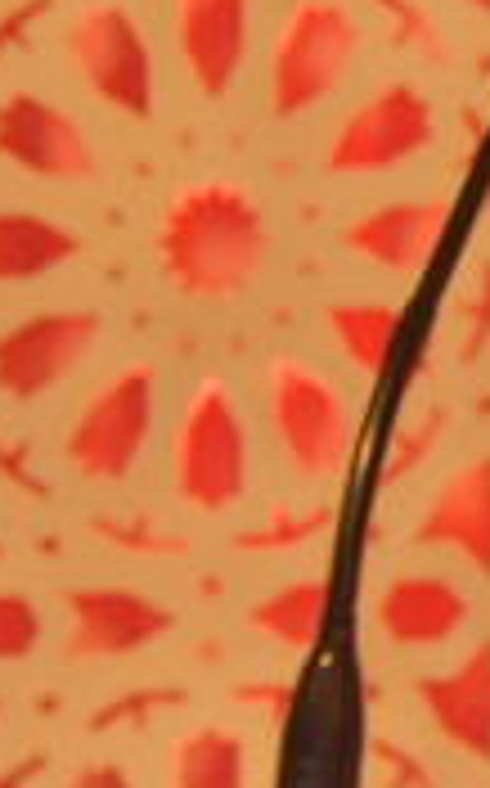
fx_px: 6254
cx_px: 1501
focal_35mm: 292
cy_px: -315
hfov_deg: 4.3
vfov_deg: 7.1
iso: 2000
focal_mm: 50
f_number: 4.5
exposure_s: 1/125
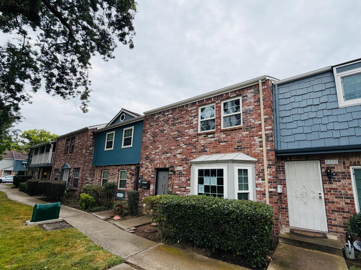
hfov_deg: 94.1
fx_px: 167
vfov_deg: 77.9
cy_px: 147
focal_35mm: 16
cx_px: 201
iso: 40
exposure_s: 1/564
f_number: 2.2
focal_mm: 2.22
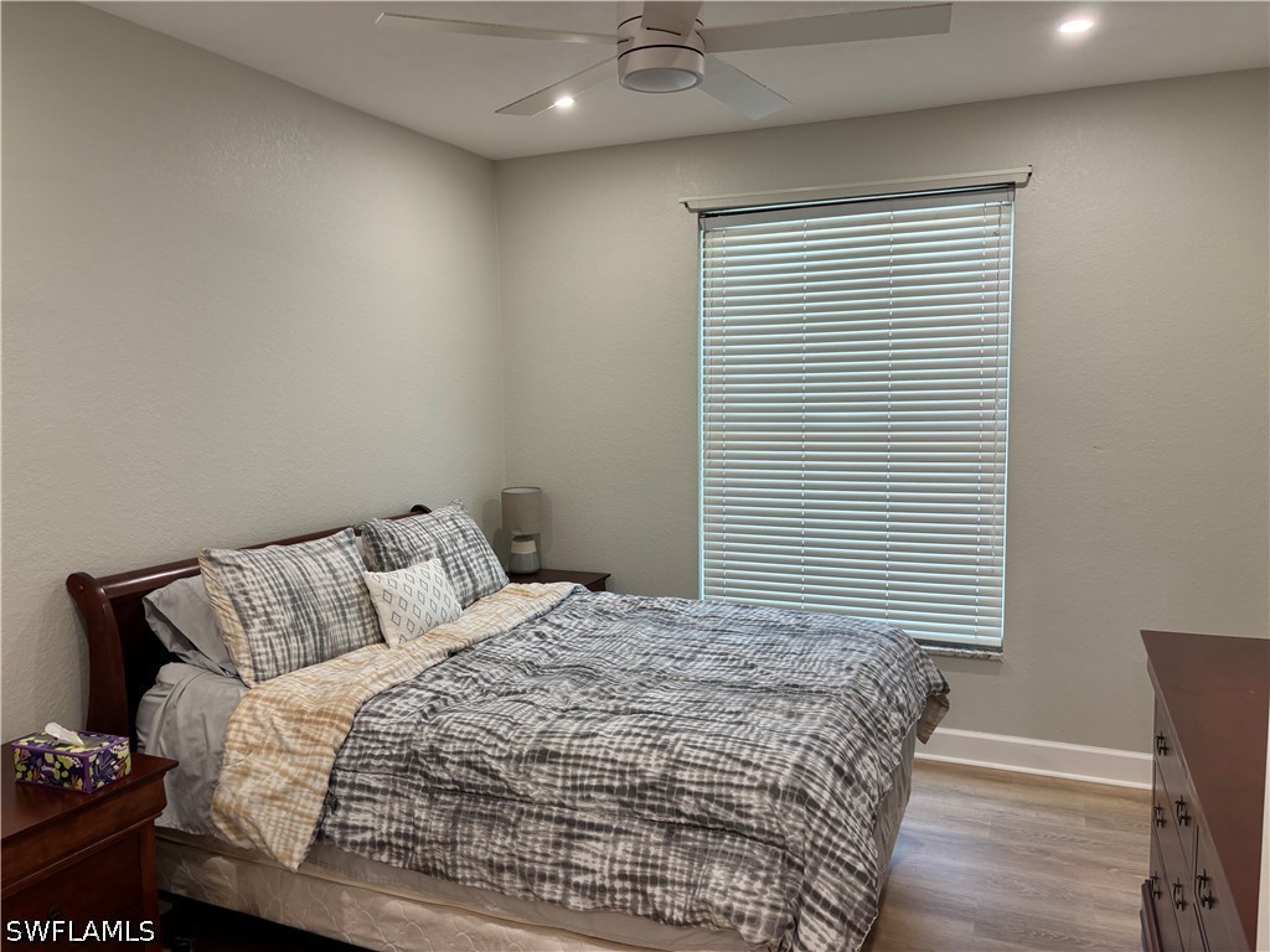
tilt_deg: -5.8
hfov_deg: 67.3
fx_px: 954
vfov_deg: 53.1
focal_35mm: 26
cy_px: 476
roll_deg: +0.3
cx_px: 635
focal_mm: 5.96
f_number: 1.6
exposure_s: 1/60
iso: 64
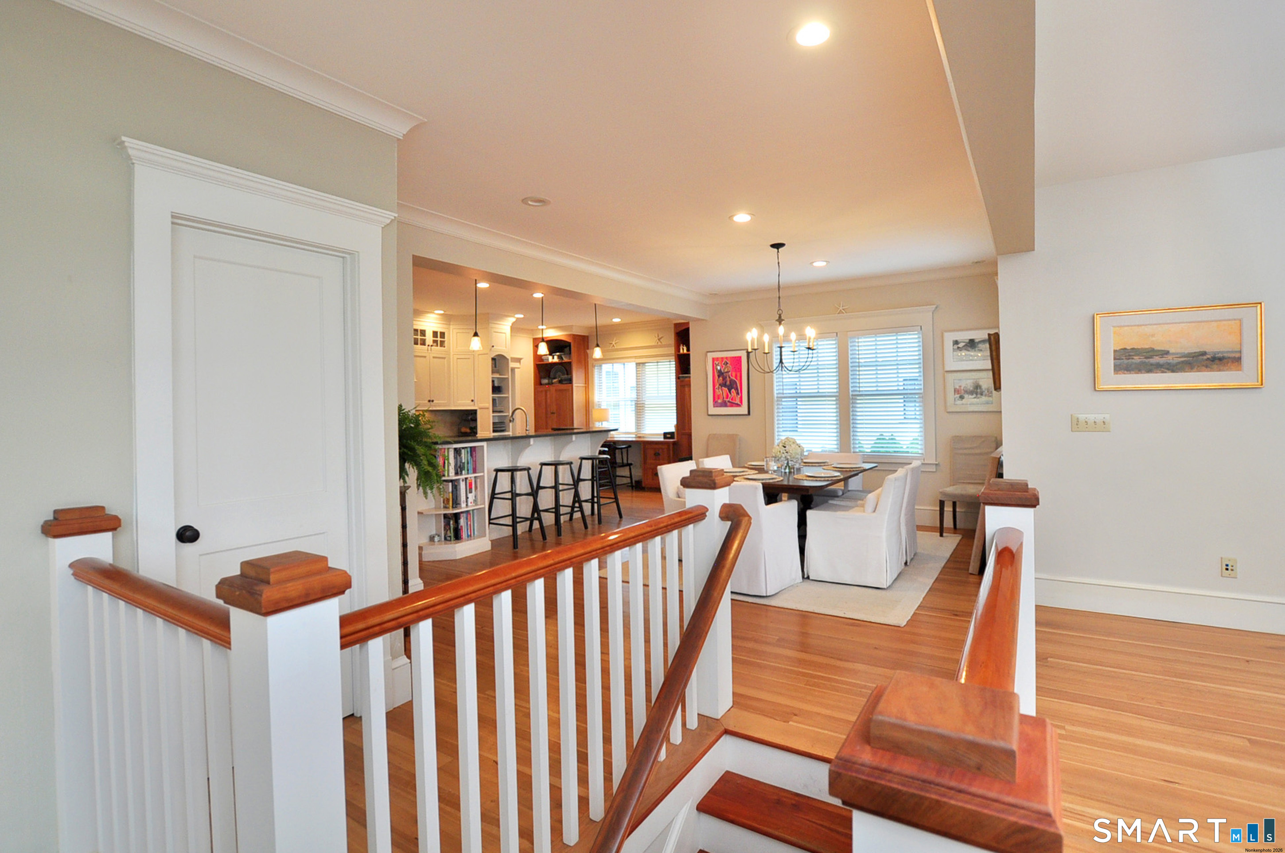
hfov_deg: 100.5
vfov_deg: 77.2
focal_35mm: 15
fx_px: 535
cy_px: 426
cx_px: 642
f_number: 4.5
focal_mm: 10
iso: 400
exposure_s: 1/60
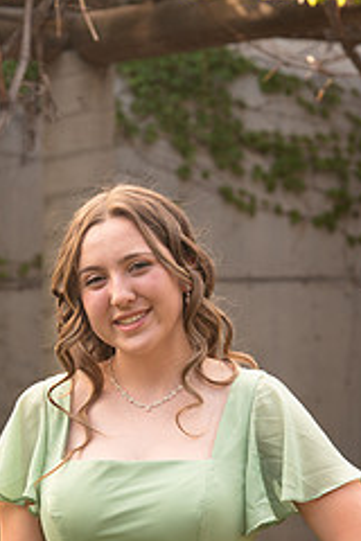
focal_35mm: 154
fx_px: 2316
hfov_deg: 8.9
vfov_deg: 13.3
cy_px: 442
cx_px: 120
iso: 400
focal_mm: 82
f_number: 5
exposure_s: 1/125
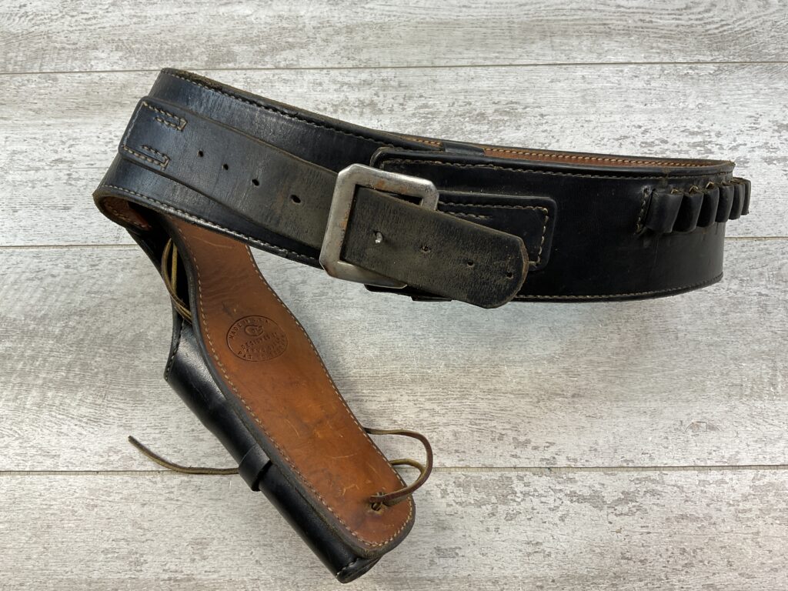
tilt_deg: -67.6
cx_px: 394
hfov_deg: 61.7
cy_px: 296
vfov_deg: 48.2
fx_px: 660
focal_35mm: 29
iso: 16
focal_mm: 3
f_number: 1.8
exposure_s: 1/122
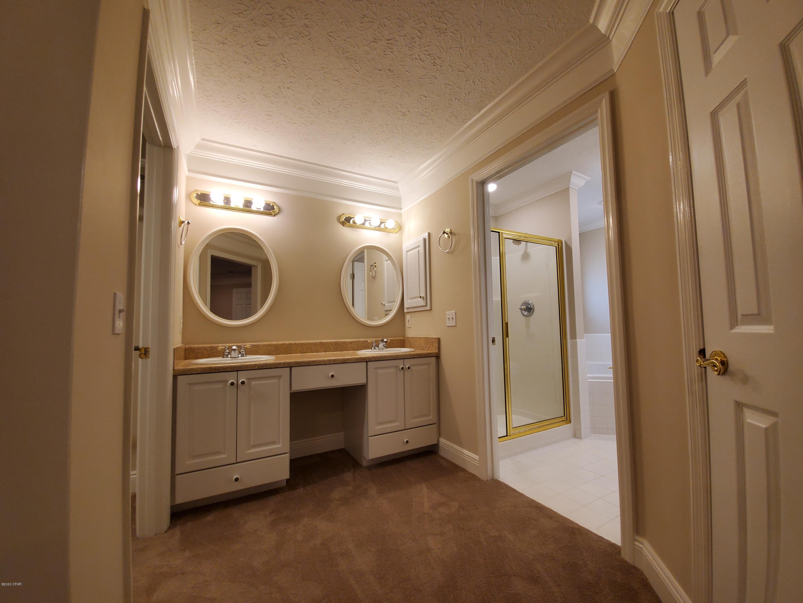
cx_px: 402
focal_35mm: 13
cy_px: 302
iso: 125
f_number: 2.2
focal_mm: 1.8
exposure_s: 1/59
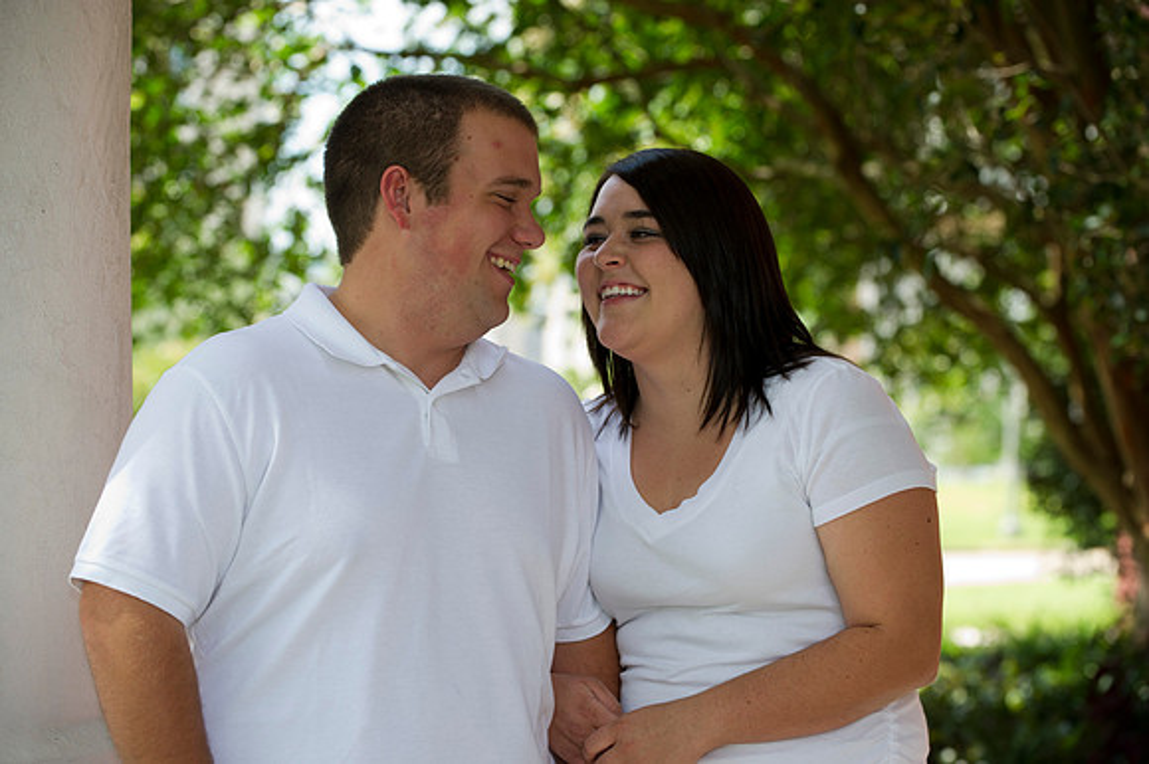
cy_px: 382
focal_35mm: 110
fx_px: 3509
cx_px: 574
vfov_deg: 12.4
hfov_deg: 18.6
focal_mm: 110
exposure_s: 1/125
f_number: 4.5
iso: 200
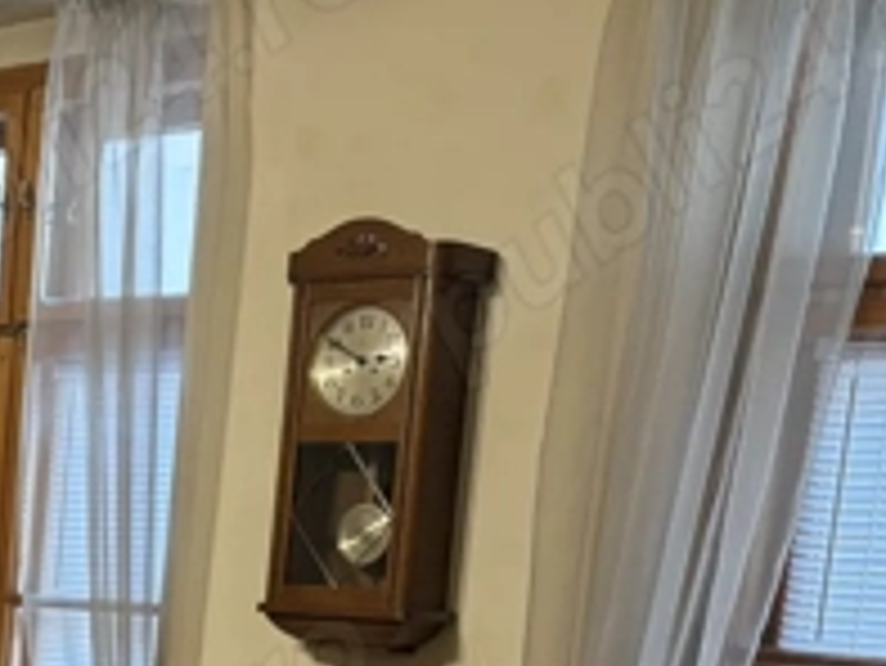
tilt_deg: -10.2
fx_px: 2023
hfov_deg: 22.3
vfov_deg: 17.5
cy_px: 878
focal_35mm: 79
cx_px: -238
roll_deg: -3.1
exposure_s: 1/50
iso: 160
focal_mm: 5.96
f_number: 1.6
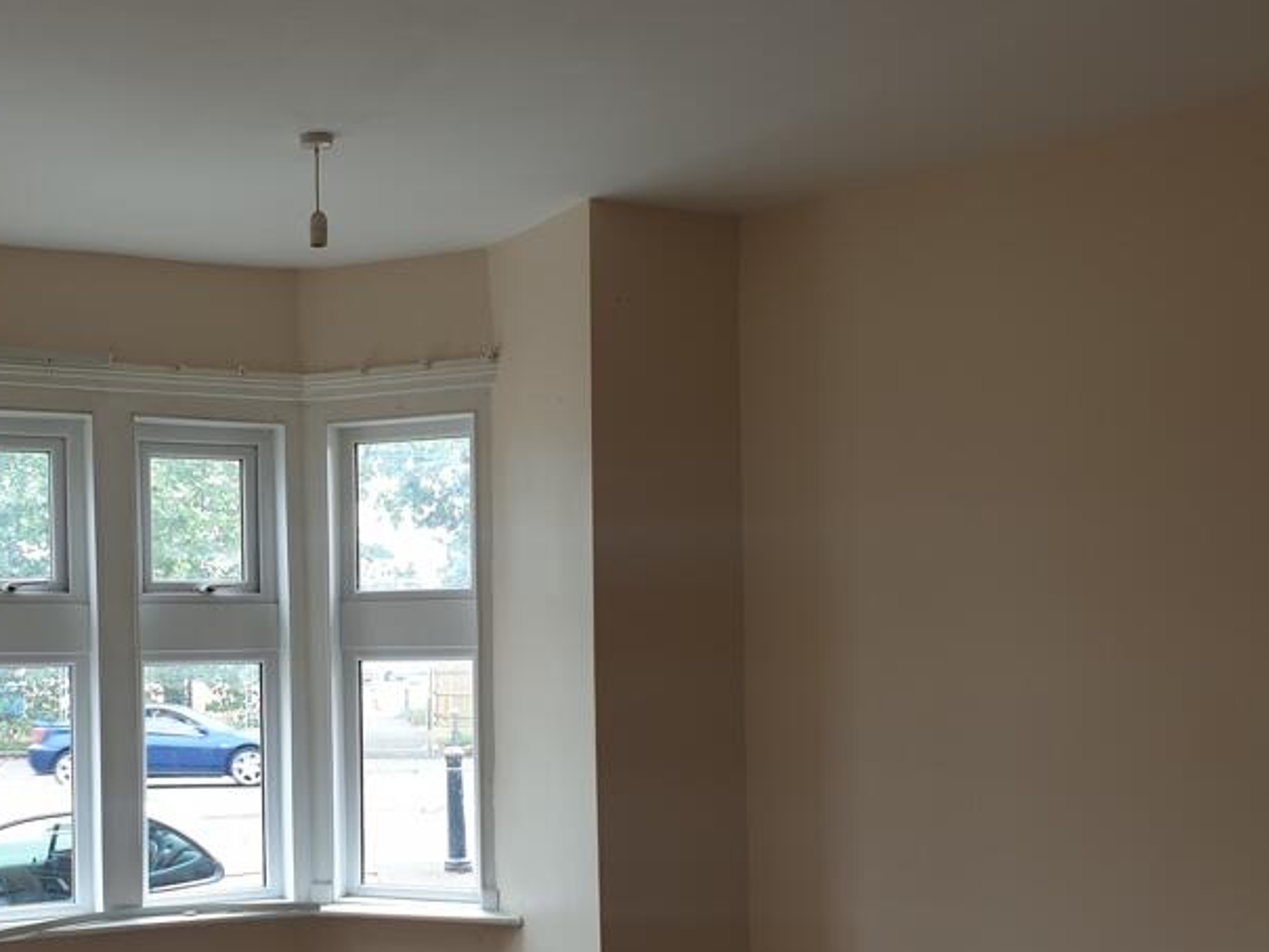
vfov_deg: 32.5
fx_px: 1613
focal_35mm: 44
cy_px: 661
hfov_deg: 41.9
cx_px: 344
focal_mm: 4.3
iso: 50
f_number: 2.4
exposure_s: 1/114
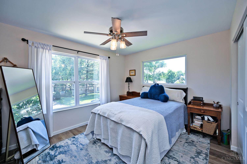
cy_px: 82
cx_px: 124
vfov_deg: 81.2
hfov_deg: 104.3
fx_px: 96
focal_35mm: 14
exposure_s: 1/100
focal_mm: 14
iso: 200
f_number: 5
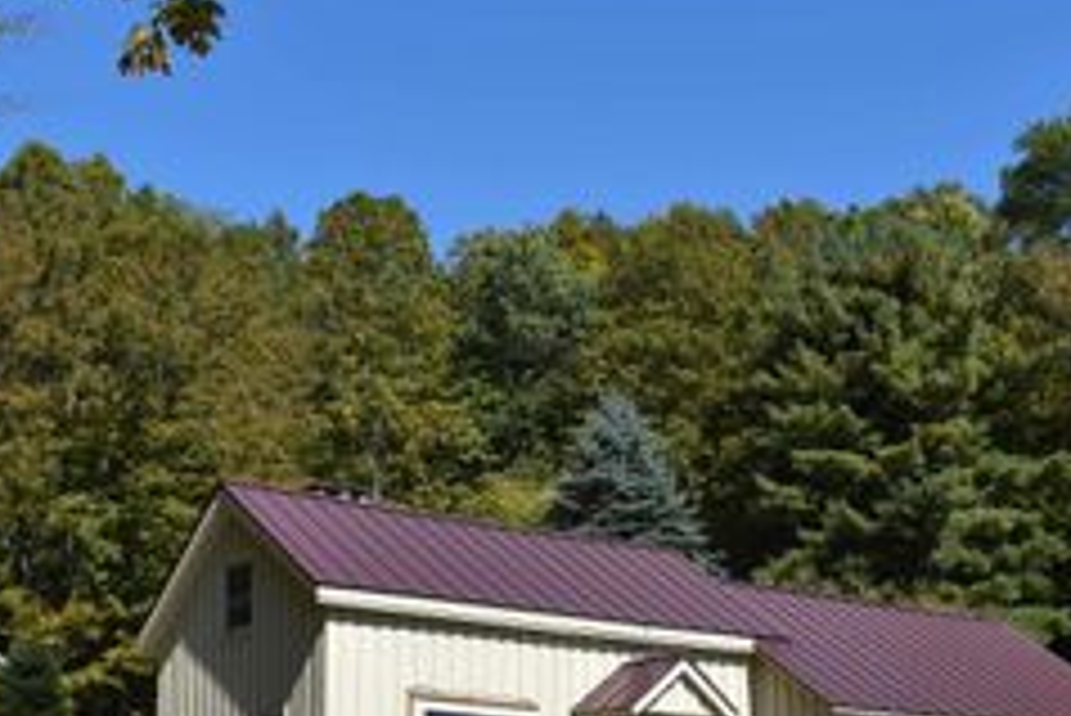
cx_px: 549
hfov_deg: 31.9
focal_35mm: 63
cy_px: 653
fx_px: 1875
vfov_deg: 21.1
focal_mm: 20
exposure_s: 1/320
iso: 100
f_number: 9
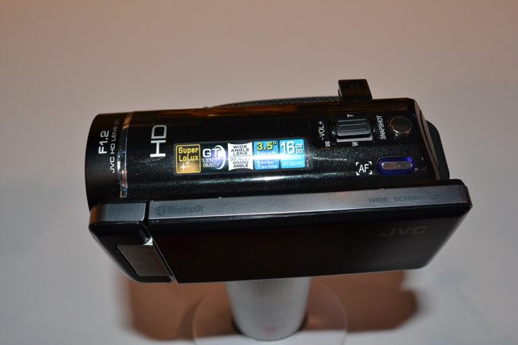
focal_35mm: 36
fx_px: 518
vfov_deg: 36.9
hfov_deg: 53.1
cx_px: 259
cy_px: 172
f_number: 11
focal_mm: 24
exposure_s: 1/60
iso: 1600
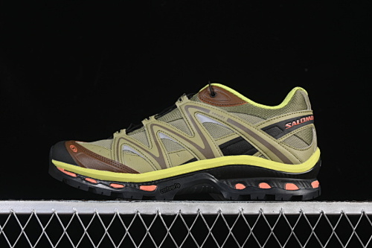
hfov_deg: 27.0
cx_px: 186
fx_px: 775
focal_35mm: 75
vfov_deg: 18.2
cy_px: 124
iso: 160
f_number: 7.1
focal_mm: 50
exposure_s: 1/60
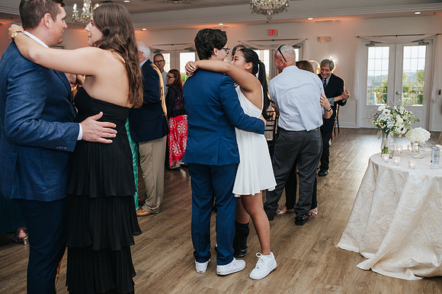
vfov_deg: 36.4
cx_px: 212
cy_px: 141
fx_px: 447
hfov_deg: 52.6
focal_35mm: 36
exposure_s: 1/200
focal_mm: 35
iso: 800
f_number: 3.2
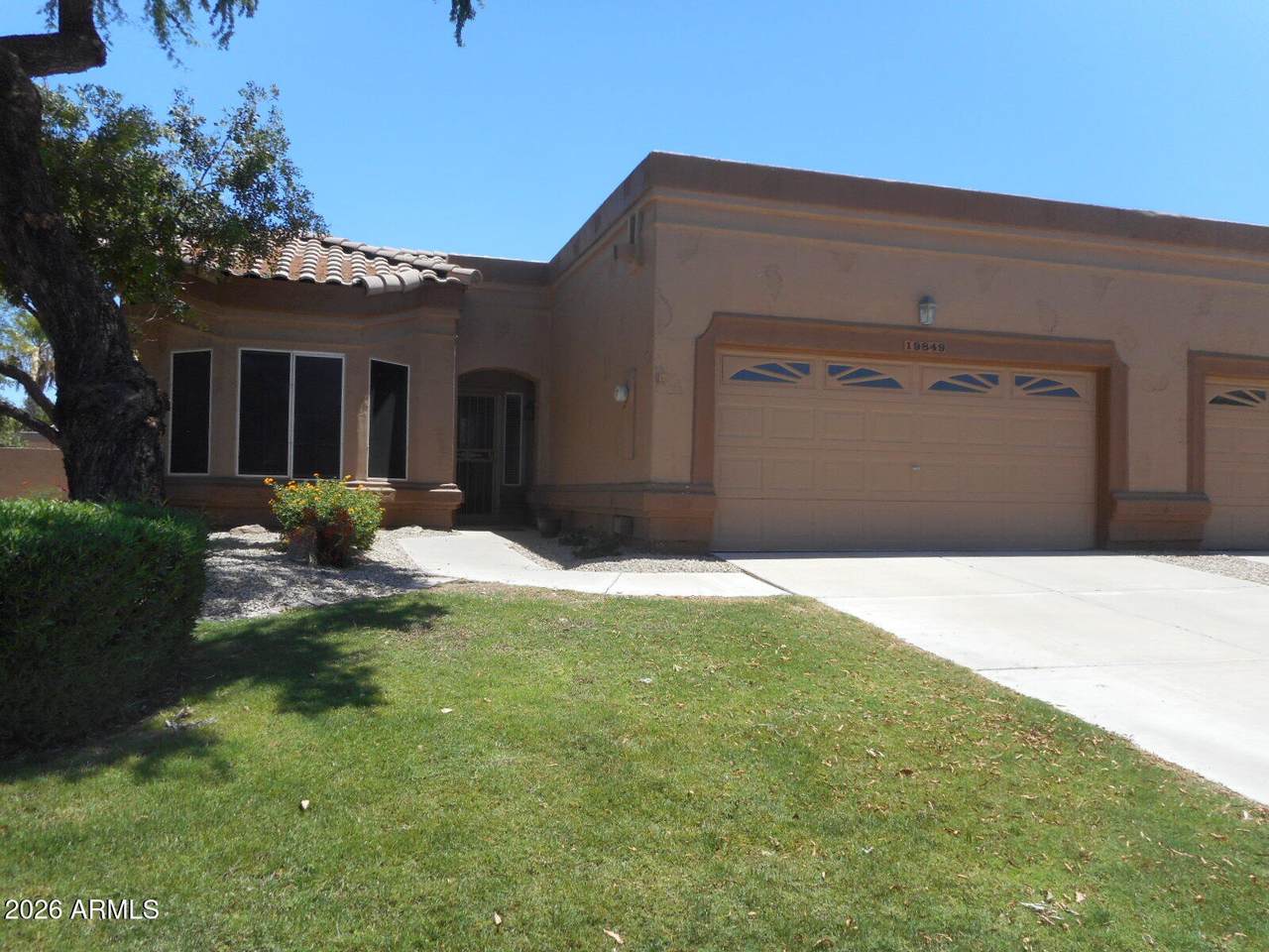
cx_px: 634
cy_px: 476
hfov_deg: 69.4
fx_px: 916
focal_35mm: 25
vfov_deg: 54.9
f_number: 3.7
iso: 80
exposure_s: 1/500
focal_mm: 4.5
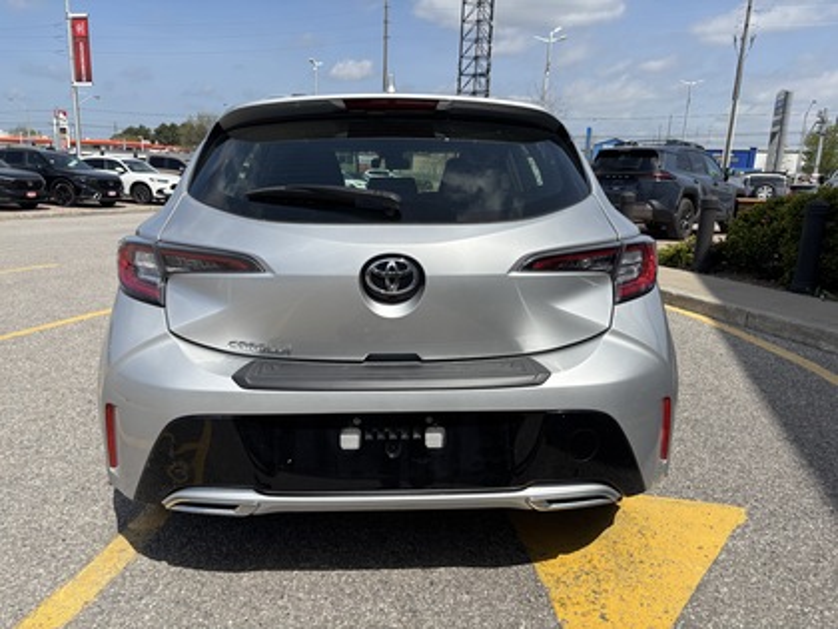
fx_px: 629
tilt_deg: -13.7
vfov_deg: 53.1
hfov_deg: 67.3
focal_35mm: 26
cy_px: 314
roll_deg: -2.0
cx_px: 419
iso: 50
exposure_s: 1/4630
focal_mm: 5.96
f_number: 1.6
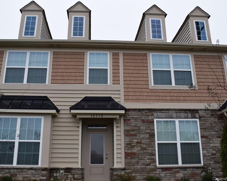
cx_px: 107
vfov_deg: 43.4
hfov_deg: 52.8
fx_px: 229
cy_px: 90
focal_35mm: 34
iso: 400
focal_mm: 20
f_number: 8
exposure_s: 1/250
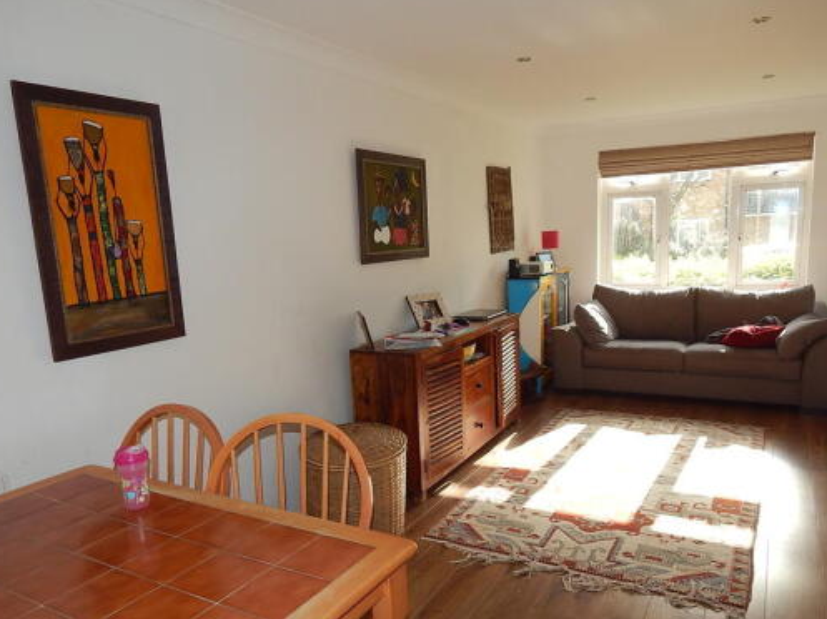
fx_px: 645
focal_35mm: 27
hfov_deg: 65.3
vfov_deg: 51.1
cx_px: 435
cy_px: 357
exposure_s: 1/200
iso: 125
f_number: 3
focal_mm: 4
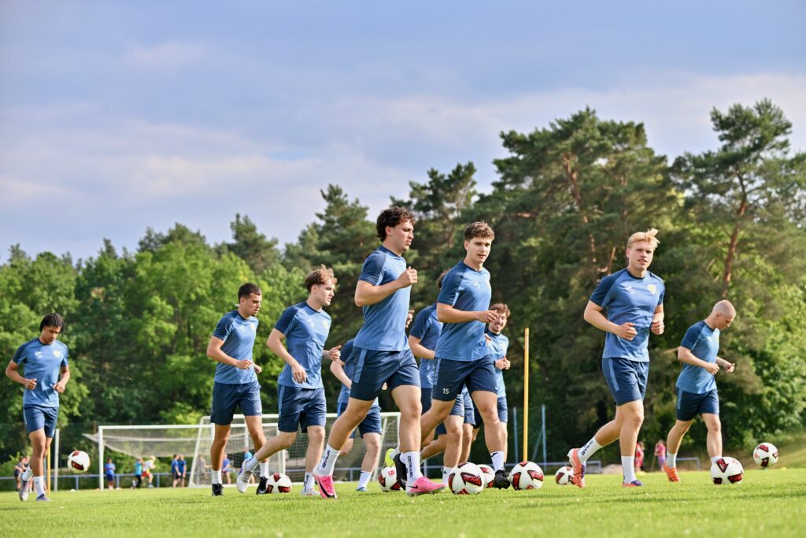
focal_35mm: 112
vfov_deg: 12.2
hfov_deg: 18.3
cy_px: 269
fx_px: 2508
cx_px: 403
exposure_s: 1/1600
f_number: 5
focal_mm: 112
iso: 360
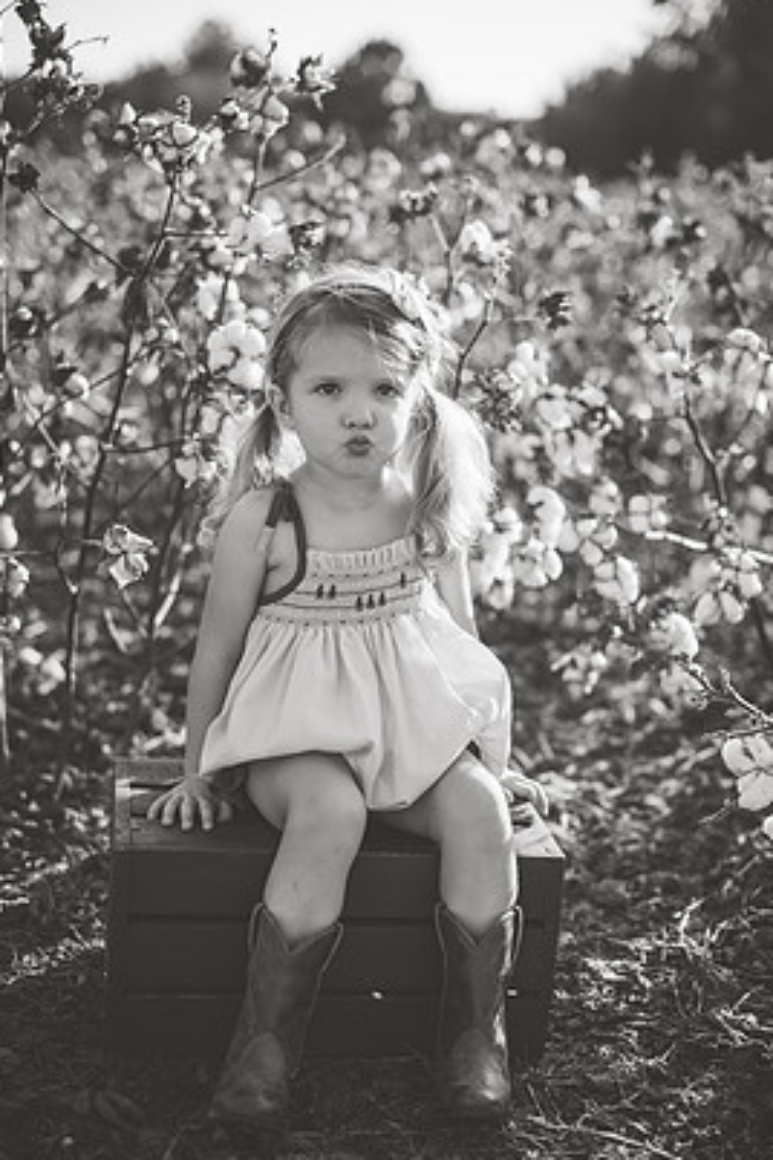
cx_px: 372
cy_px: 609
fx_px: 1804
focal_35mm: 56
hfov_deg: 24.2
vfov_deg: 35.6
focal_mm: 50
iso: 160
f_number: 2.2
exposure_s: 1/3200
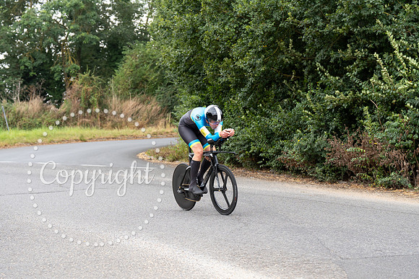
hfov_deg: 23.9
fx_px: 989
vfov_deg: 16.1
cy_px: 140
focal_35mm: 85
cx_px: 210
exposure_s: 1/1000
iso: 640
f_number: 4.5
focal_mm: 85
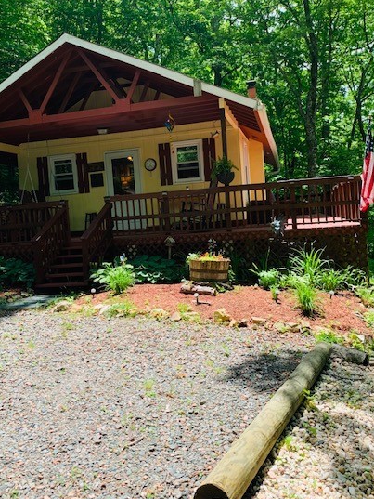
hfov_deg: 45.4
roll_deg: +4.2
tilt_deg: +0.1
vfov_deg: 58.2
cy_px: 225
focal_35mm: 31
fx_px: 446
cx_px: 178
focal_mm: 4.25
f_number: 1.8
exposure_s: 1/732
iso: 25
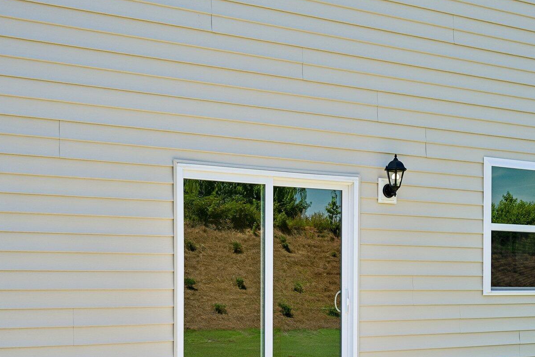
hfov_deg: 38.7
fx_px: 758
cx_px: 331
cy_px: 286
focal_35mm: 51
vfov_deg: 26.0
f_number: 8
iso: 100
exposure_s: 1/250
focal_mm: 30
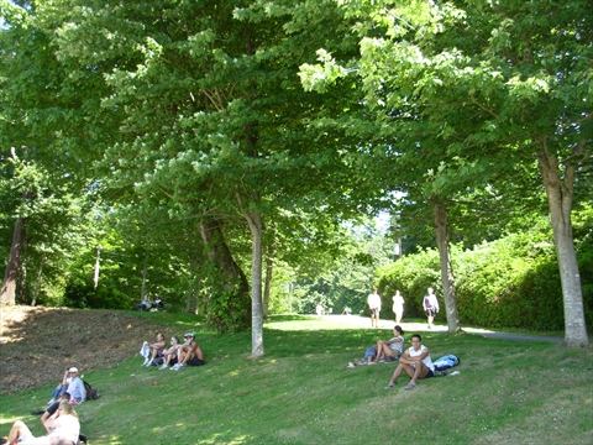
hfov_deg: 49.0
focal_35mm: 38
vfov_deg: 37.7
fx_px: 651
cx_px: 296
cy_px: 222
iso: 50
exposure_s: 1/111
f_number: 2.9
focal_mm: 6.3
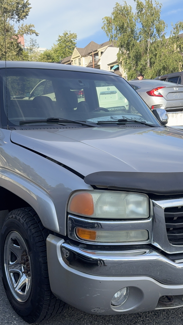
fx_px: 371
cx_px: 74
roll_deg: +3.6
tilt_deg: -7.6
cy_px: 178
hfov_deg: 27.7
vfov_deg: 47.3
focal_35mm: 43
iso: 64
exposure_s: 1/920
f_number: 1.6
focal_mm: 5.96
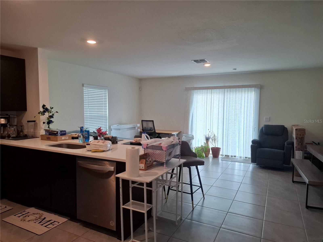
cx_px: 162
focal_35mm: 23
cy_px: 121
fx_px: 215
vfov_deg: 58.9
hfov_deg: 73.9
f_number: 1.8
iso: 80
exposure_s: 1/120
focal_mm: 5.54
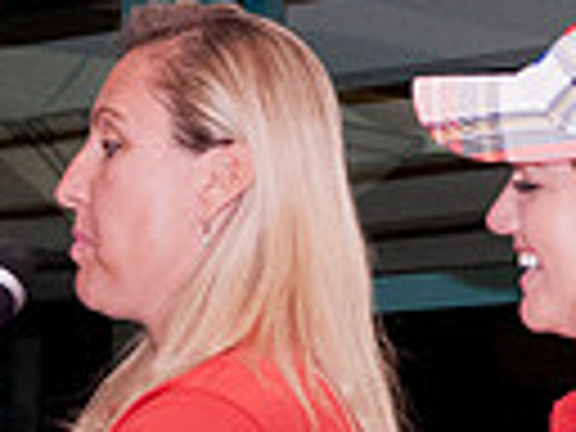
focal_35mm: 212
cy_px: 242
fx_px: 3528
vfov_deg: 7.0
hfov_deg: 9.3
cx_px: 622
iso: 1250
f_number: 4
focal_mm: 28
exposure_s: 1/100
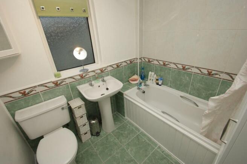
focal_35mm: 15
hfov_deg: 100.4
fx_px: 103
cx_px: 124
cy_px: 82
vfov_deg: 77.2
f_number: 5.6
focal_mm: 10
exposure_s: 1/60
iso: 400
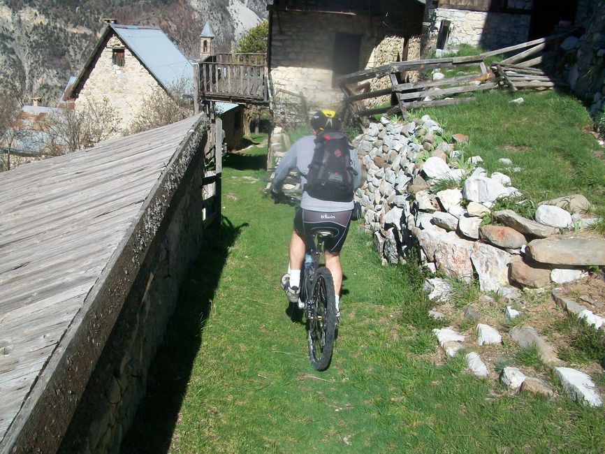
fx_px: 594
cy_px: 227
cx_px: 302
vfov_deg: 41.8
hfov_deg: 53.9
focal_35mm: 34
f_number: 5.5
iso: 80
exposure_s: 1/500
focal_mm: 5.7
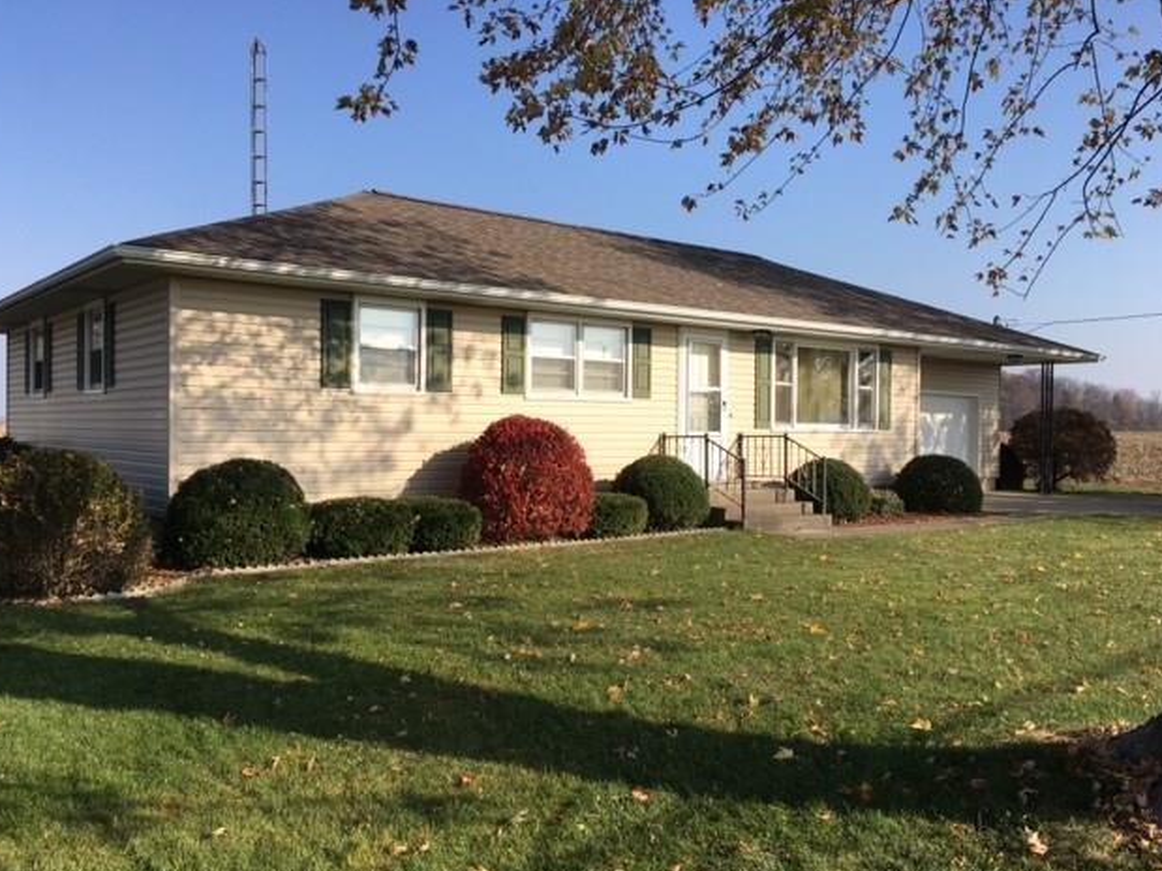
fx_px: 1007
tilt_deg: -0.7
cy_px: 434
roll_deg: -1.0
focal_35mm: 30
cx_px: 573
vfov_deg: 46.8
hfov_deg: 60.0
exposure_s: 1/1148
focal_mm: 4.15
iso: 25
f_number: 2.2
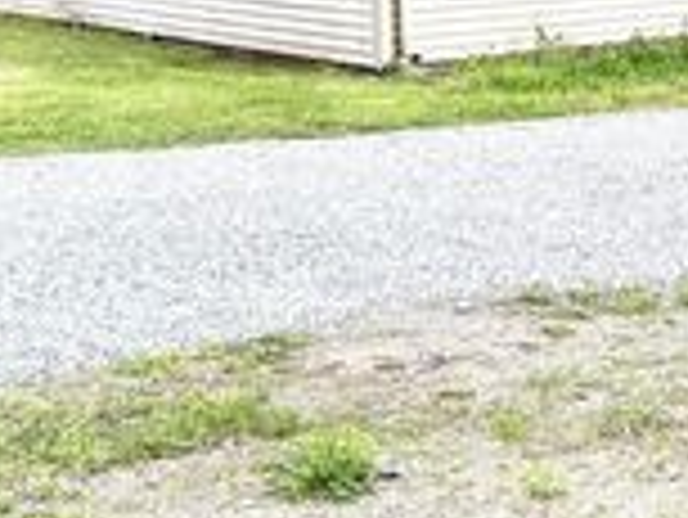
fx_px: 1691
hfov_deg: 22.0
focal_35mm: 85
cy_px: -47
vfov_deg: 16.9
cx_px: 715
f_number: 1.6
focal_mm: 5.96
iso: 50
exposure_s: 1/175
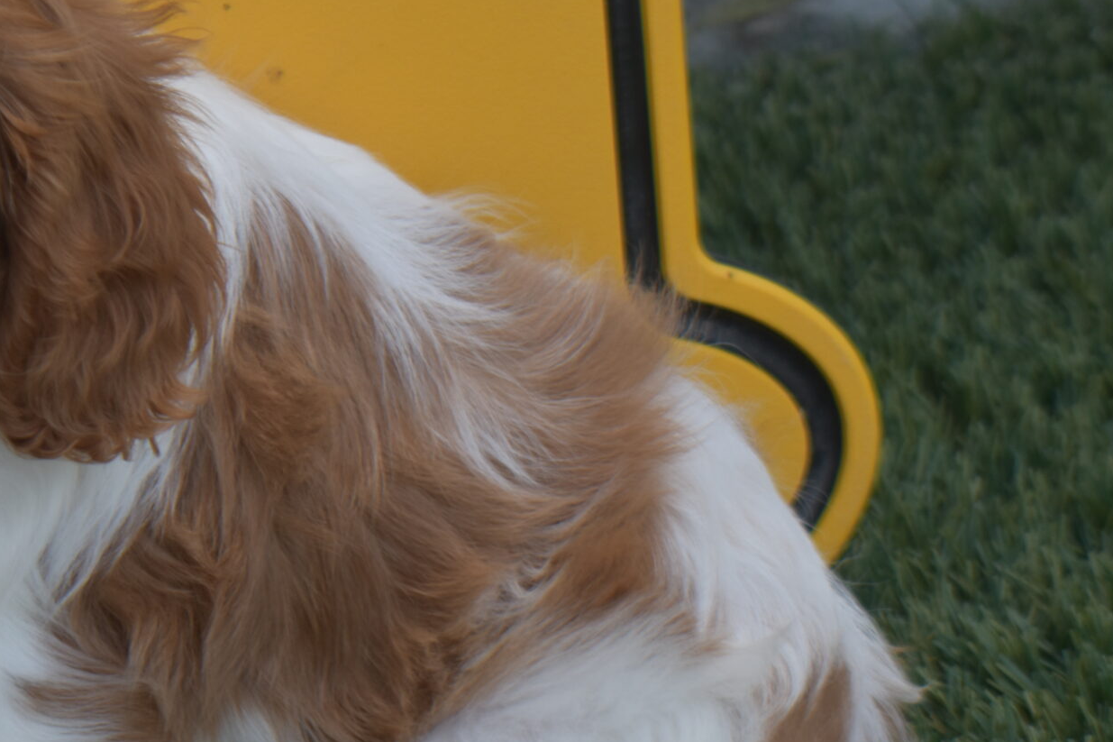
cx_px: 182
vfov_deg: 8.0
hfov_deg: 12.0
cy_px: 601
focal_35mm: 171
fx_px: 5287
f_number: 5.6
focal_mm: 55
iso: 200
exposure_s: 1/160
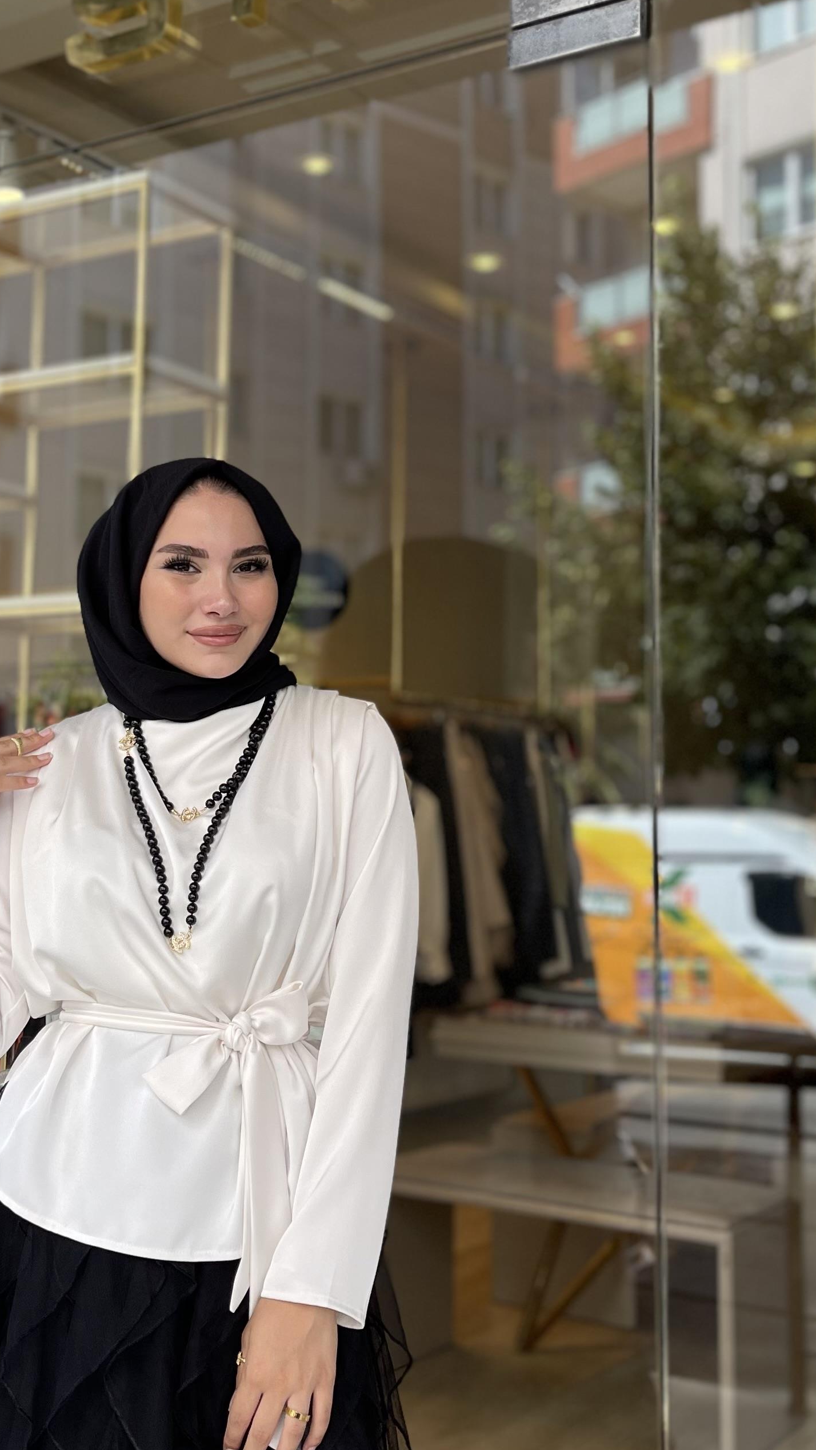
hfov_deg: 26.5
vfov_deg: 45.3
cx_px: 334
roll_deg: -0.3
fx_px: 1731
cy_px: 606
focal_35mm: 45
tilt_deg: +6.9
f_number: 1.6
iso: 50
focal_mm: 5.1
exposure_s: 1/676
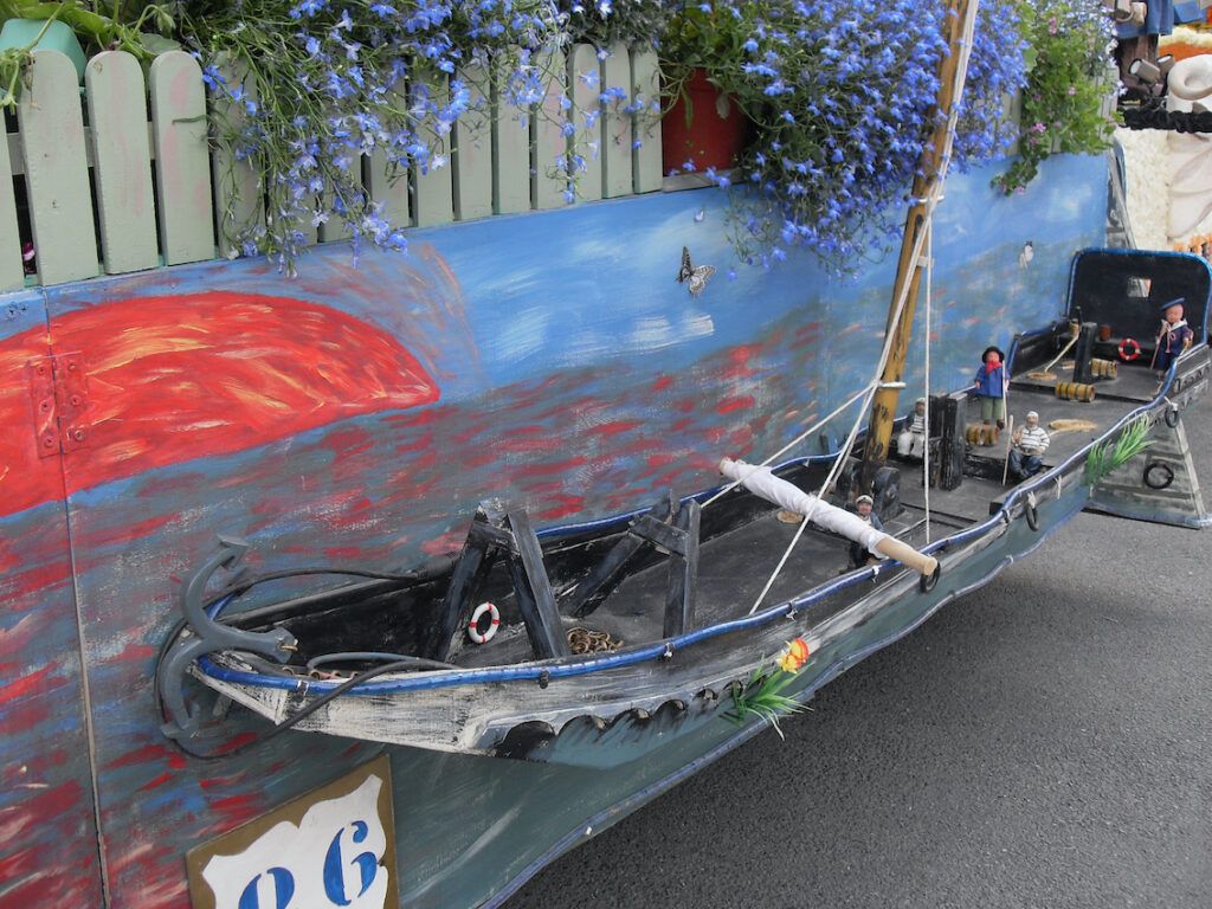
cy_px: 454
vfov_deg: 38.7
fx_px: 1295
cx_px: 606
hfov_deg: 50.1
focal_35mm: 37
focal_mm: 6.3
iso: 80
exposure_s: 1/180
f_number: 2.8
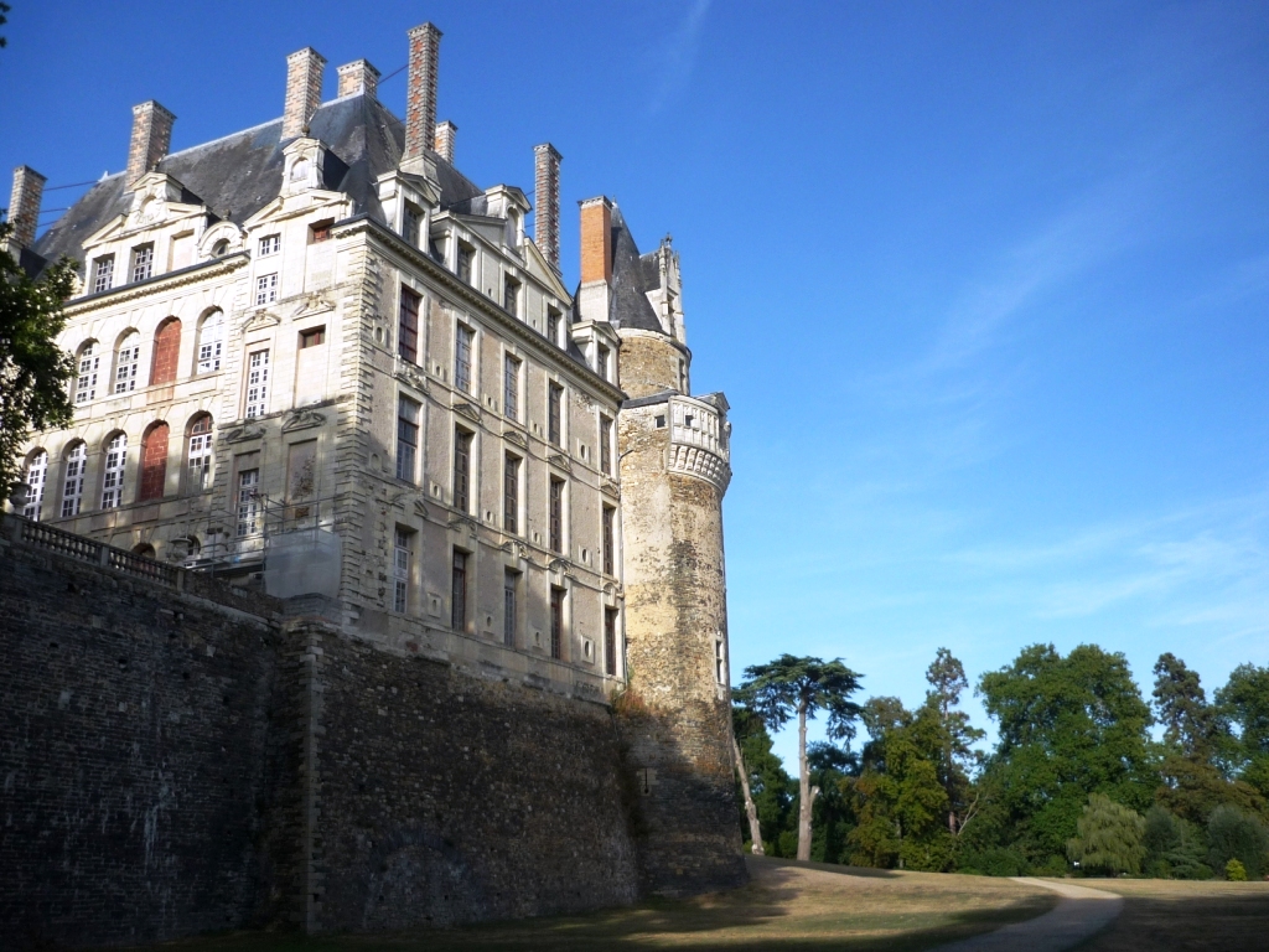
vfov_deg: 42.9
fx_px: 1210
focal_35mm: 33
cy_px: 476
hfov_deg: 55.4
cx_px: 634
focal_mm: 5.5
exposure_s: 1/160
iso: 100
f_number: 8
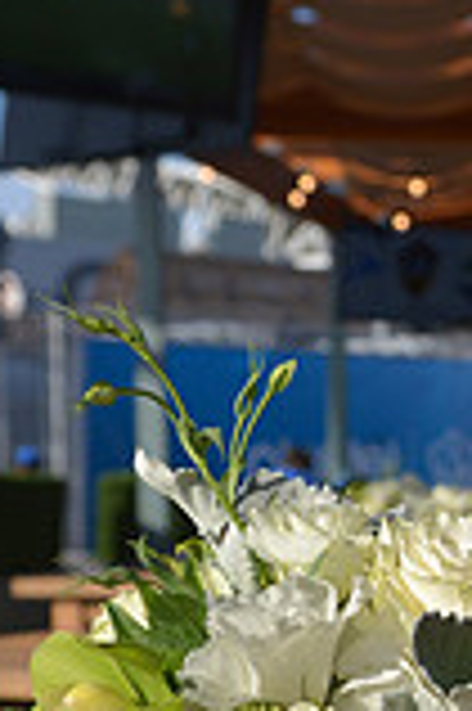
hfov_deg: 11.3
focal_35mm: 114
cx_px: 805
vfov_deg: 17.8
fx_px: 2247
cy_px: 560
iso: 200
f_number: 4.5
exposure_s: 1/2000
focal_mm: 31
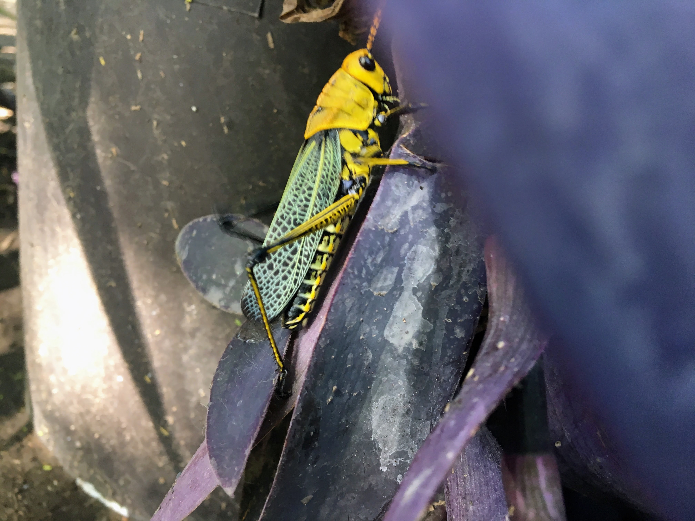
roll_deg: -11.8
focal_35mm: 29
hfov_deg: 61.7
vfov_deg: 48.2
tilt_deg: -21.6
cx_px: 348
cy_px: 260
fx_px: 582
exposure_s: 1/30
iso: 50
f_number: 2.2
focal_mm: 4.15
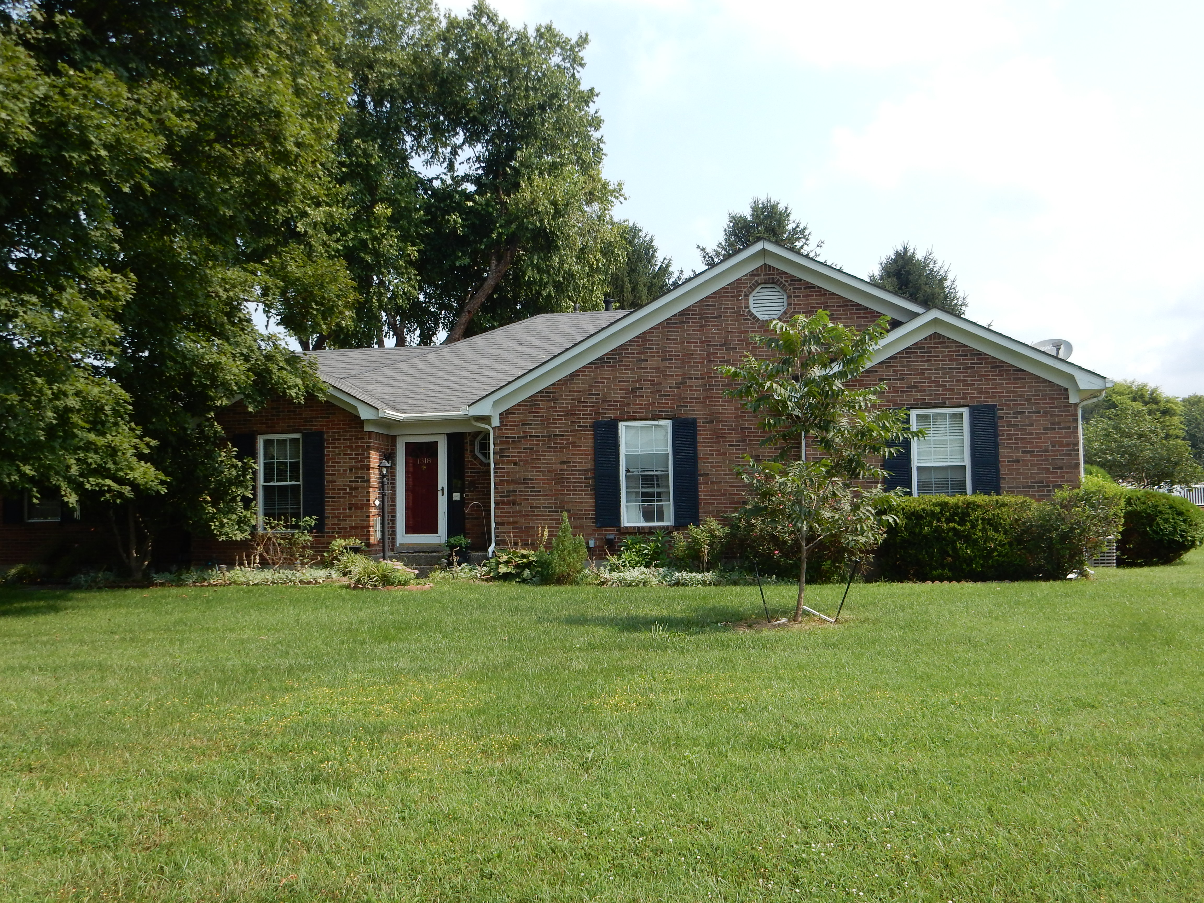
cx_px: 602
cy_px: 452
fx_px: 1252
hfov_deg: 51.4
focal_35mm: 36
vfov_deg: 39.7
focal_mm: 6.4
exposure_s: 1/800
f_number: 4
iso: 125
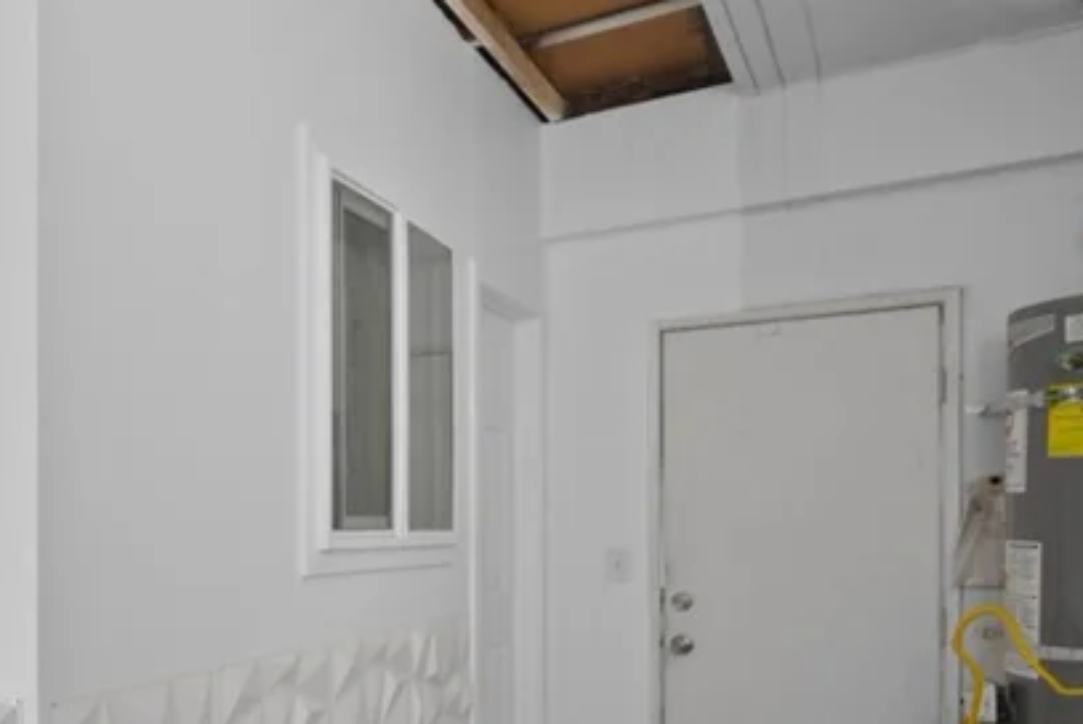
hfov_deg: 48.6
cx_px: 37
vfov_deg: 39.0
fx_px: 993
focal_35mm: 33
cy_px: 543
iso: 1250
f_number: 5.6
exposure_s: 1/15
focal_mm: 16
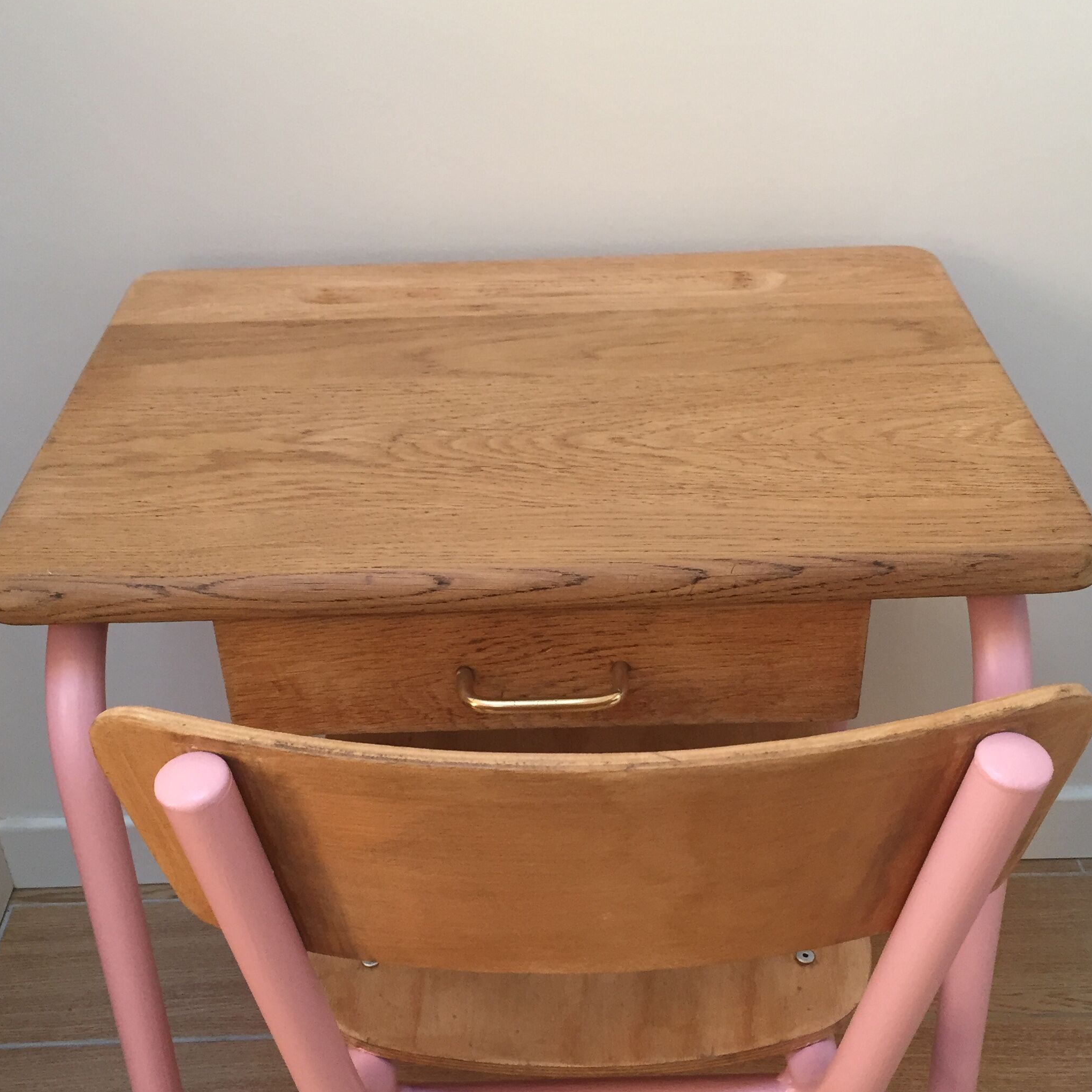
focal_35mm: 41
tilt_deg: -35.0
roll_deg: +1.8
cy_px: 679
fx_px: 1463
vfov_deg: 40.7
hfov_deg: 40.9
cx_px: 558
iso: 100
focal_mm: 4.15
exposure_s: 1/33
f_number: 2.2
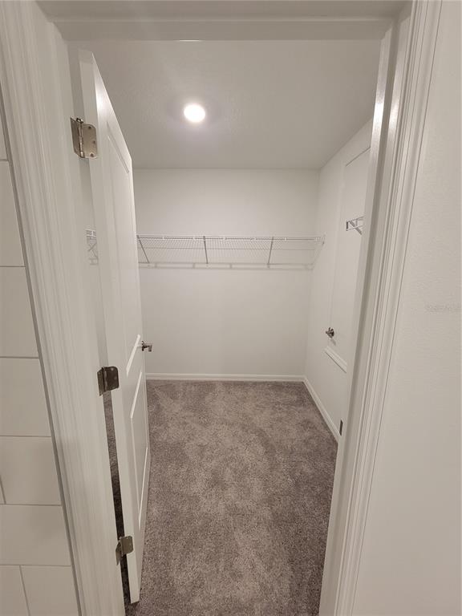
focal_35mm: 13
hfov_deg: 89.9
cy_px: 308
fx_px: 231
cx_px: 231
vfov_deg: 106.2
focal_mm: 2.2
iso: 320
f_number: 2.2
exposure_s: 1/60
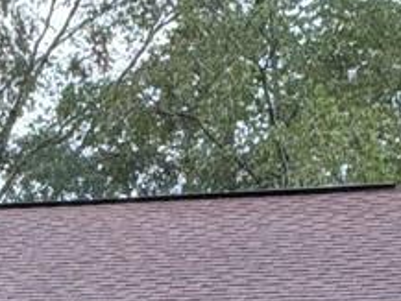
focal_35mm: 206
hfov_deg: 9.3
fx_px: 2388
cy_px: 602
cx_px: -214
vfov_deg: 7.0
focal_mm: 3
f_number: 1.8
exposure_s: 1/281
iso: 32
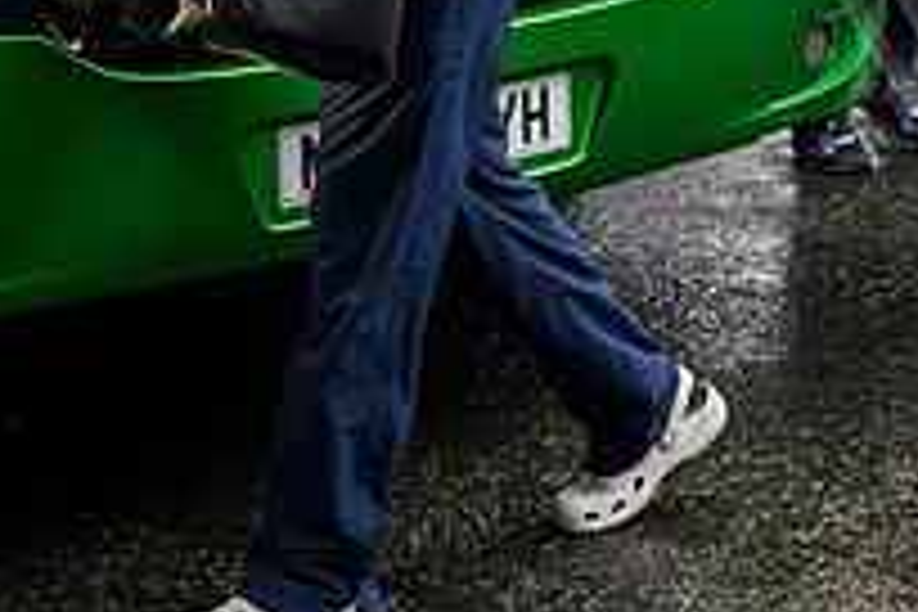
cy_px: -200
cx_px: 1264
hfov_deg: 13.8
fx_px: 3621
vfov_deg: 9.5
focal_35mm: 142
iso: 3200
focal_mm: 50
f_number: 3.5
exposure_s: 1/800
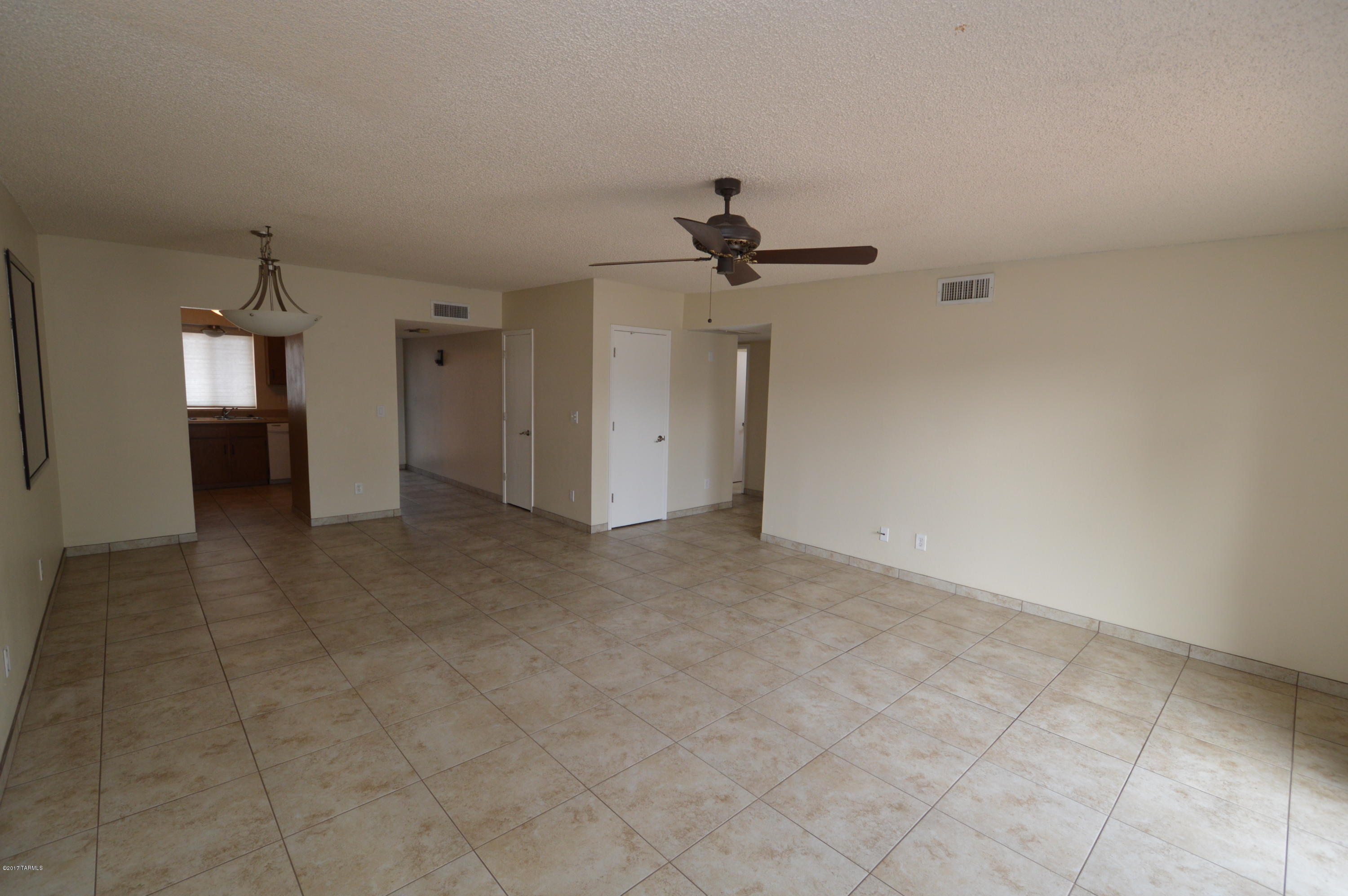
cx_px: 674
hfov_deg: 100.4
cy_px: 448
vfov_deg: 77.2
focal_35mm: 15
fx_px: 561
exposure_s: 1/100
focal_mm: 10
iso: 400
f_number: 5
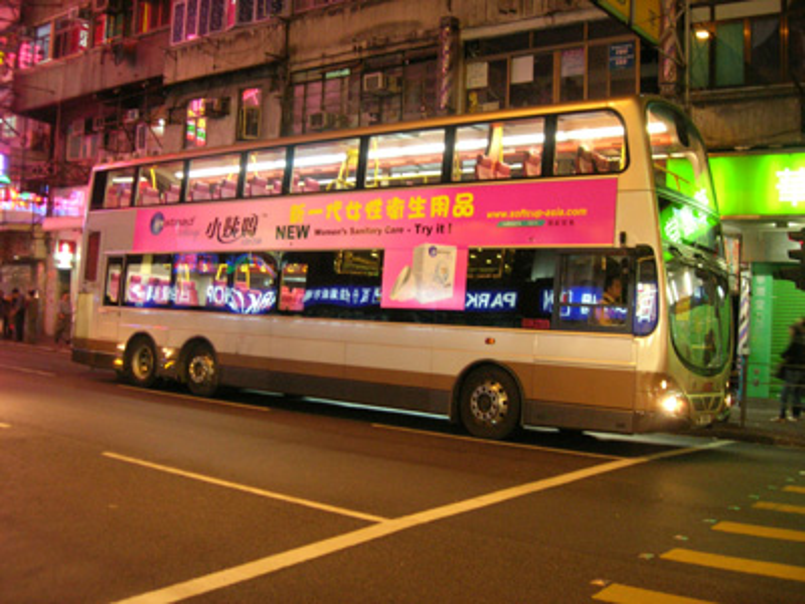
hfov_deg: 49.0
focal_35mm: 38
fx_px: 884
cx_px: 402
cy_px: 302
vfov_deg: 37.7
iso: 400
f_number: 2.8
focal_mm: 7.8
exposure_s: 1/11.8
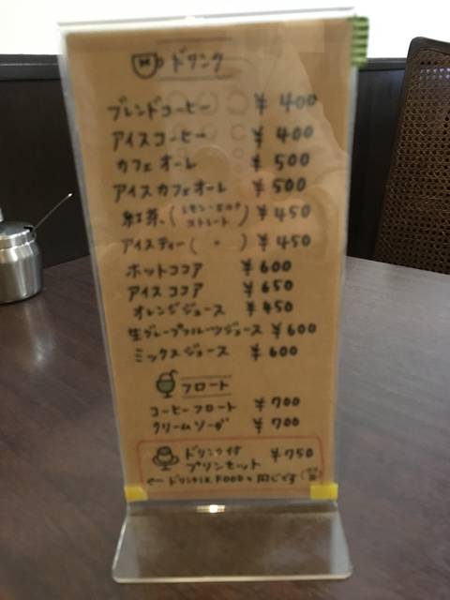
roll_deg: +2.8
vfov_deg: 61.7
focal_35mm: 29
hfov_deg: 48.2
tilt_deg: -22.6
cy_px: 300
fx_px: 503
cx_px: 225
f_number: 2.2
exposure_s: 1/15
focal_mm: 4.15
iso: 320
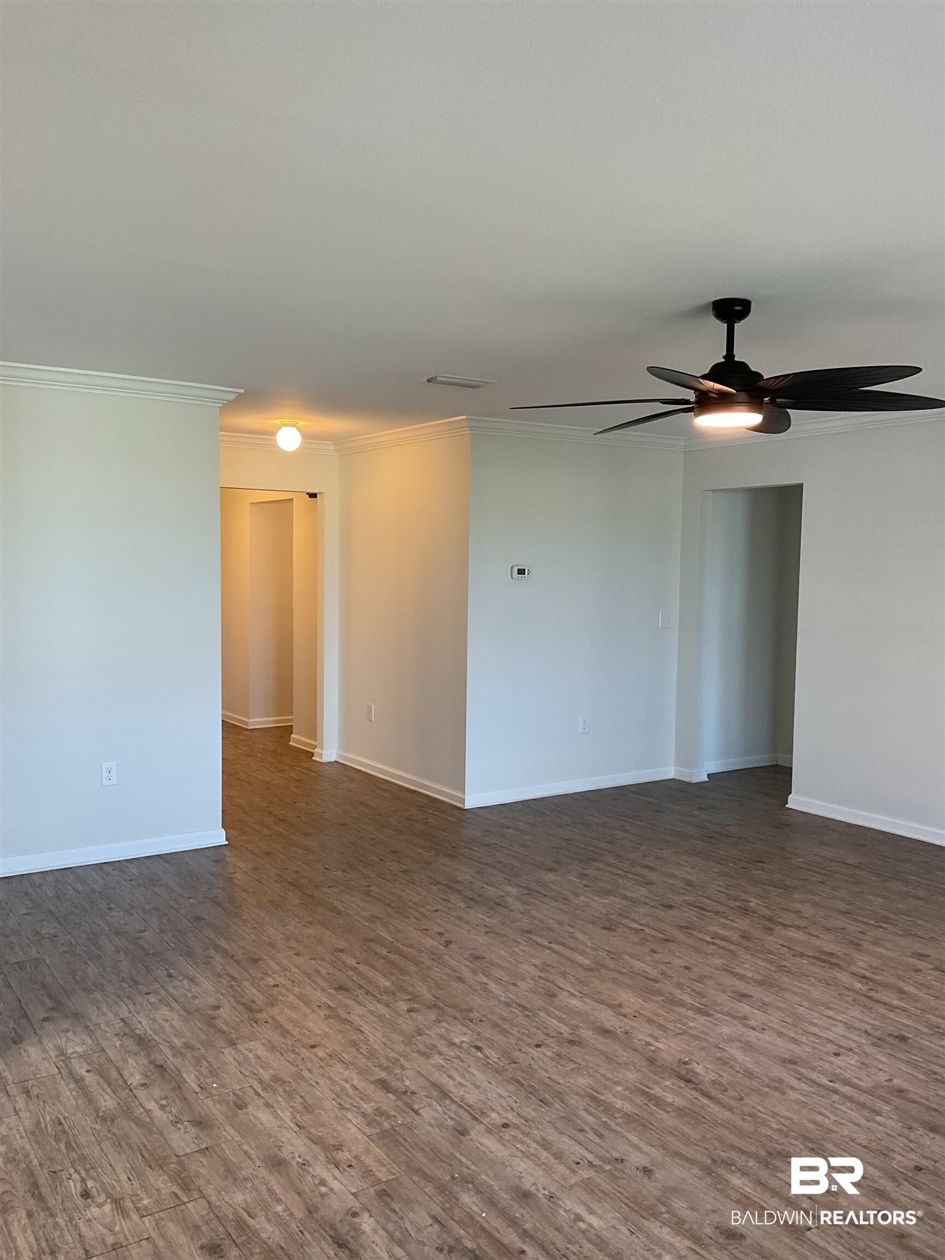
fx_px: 1056
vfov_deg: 61.7
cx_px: 472
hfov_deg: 48.2
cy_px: 630
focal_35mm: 29
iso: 50
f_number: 1.8
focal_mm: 3
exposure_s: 1/60
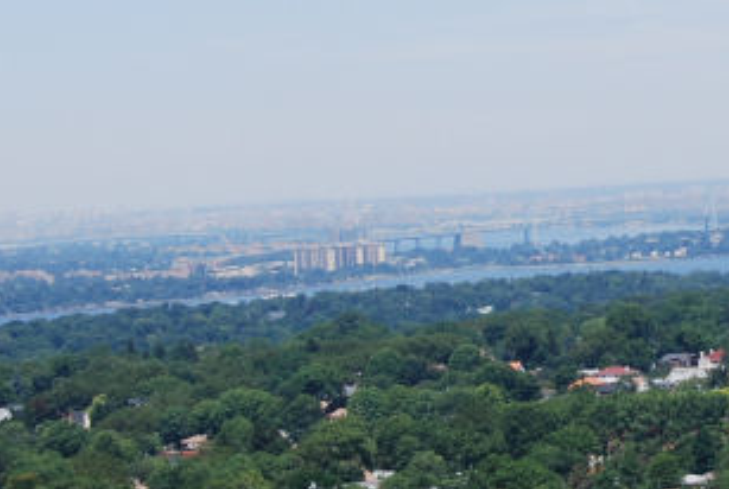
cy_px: 106
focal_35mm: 160
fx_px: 3246
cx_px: 757
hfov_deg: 12.6
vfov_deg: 8.6
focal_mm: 32
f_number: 8
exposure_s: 1/250
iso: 100
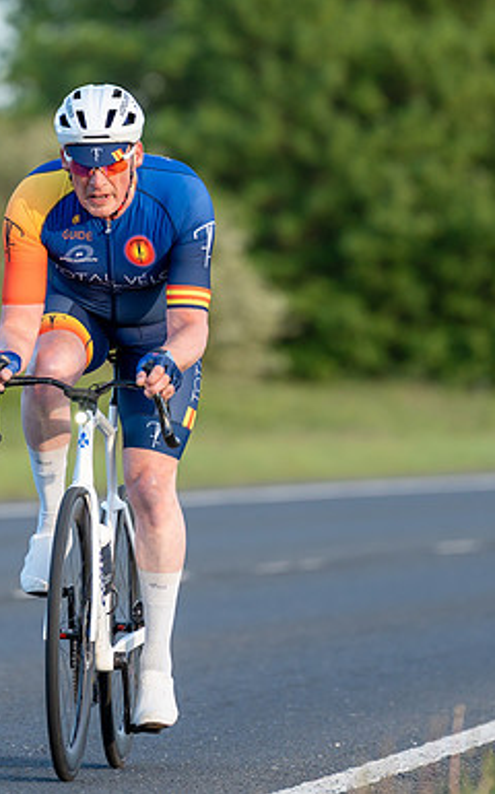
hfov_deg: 2.7
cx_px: 179
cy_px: 195
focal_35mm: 477
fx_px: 10315
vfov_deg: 4.4
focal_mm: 200
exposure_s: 1/1000
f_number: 2.8
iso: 320
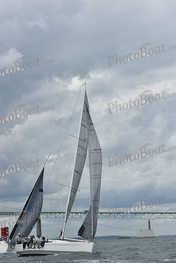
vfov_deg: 25.7
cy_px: 135
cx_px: 81
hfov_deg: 17.3
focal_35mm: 79
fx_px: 579
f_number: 8
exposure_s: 1/1000
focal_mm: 70
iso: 250
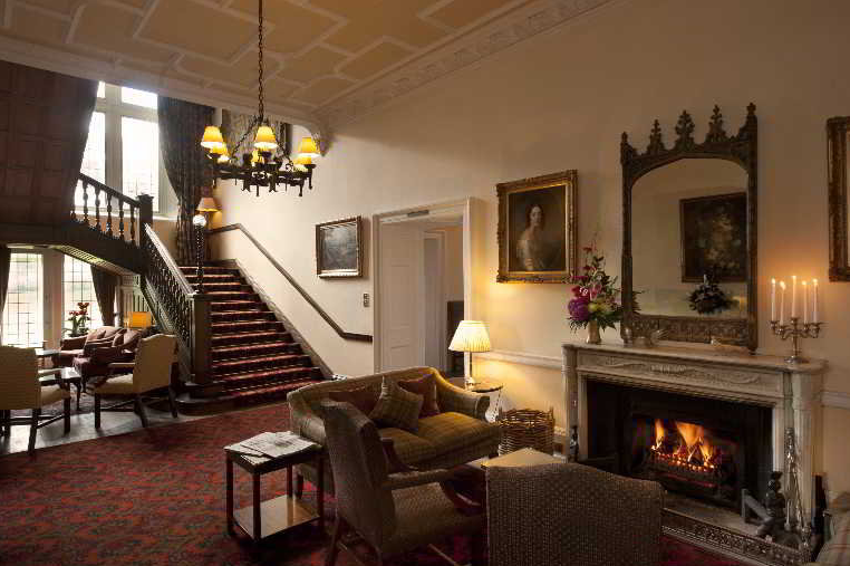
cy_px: 278
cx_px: 436
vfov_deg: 59.4
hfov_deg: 81.2
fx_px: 495
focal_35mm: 21
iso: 200
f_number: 11
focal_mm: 20
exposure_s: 1/2.5
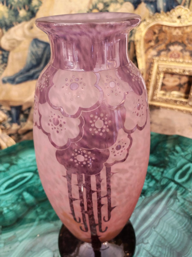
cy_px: 128
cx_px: 96
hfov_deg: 51.4
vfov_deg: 65.3
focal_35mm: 27
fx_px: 200
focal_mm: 6.12
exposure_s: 1/25
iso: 2500
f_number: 1.9
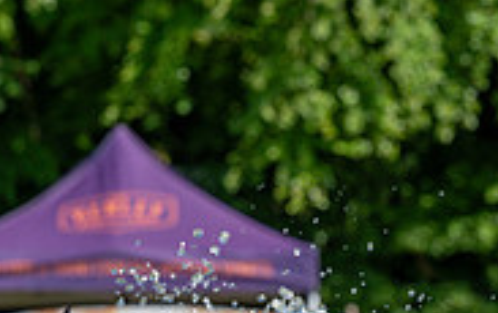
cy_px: 588
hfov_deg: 7.2
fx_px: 3928
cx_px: 88
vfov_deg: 4.5
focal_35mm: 289
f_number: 4
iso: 200
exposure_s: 1/1600
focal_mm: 77
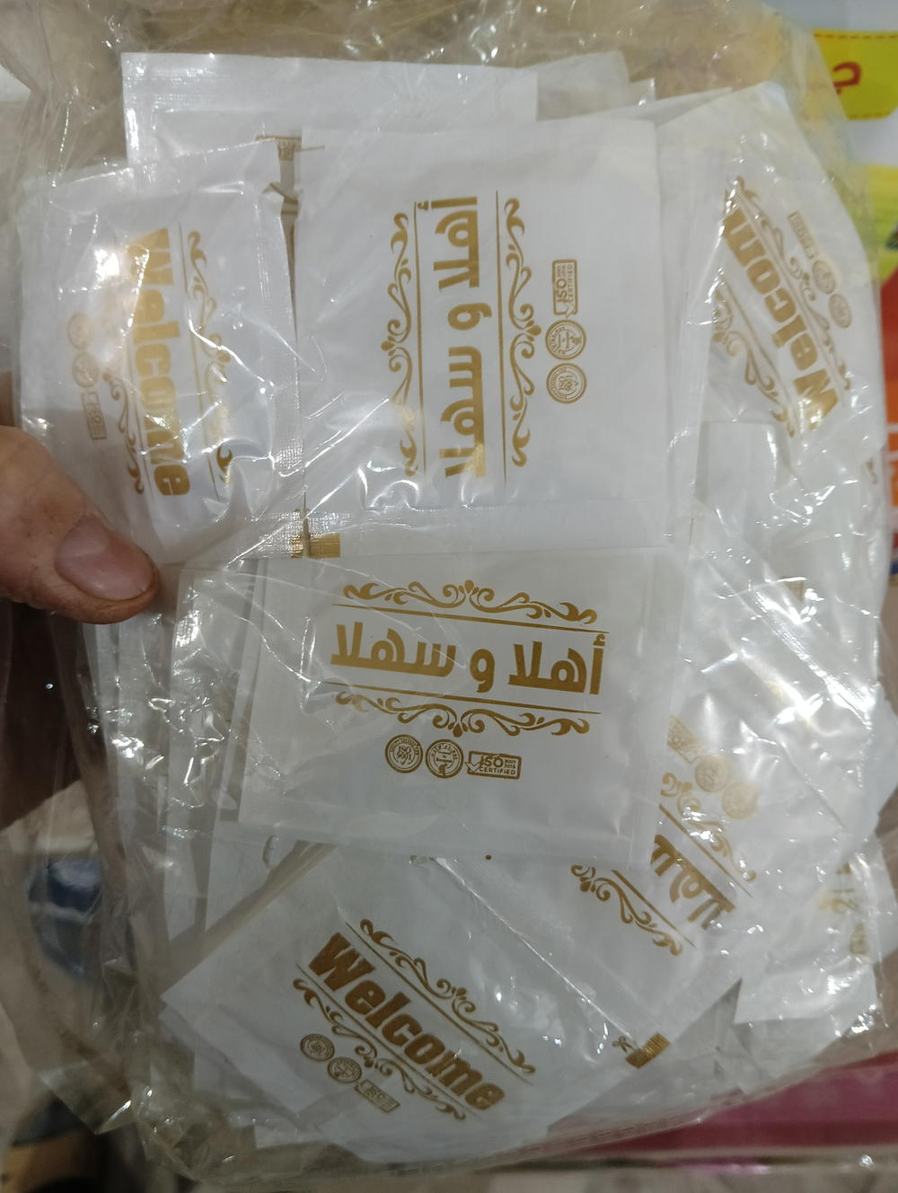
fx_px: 897
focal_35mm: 26
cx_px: 449
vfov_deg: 67.2
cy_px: 596
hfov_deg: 53.2
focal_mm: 4.05
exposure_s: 1/25
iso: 640
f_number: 1.8
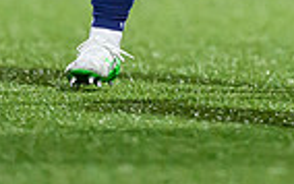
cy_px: -259
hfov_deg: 0.9
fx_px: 18956
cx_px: 308
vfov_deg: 0.6
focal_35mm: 2364
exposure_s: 1/2000
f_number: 2.8
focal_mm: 400
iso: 8000
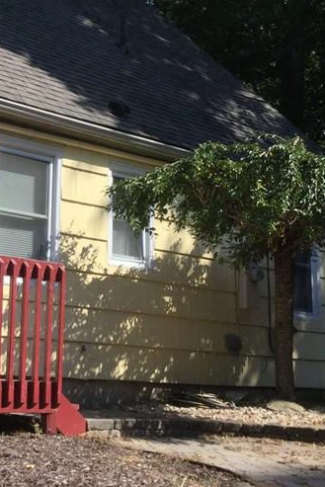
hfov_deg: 19.4
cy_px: 140
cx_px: -42
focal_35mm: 67
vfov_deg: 29.7
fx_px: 907
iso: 25
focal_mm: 3.3
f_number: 2.4
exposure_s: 1/1199
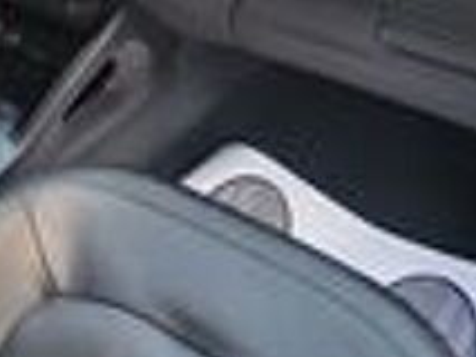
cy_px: -29
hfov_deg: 31.6
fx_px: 743
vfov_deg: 25.3
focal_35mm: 54
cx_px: -45
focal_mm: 5.24
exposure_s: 1/33.3
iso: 356
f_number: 1.7
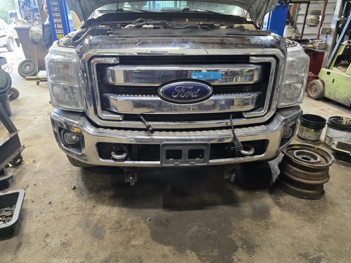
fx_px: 233
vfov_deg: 58.9
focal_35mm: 23
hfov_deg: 73.9
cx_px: 176
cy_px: 132
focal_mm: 6.3
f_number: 1.7
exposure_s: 1/120
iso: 800
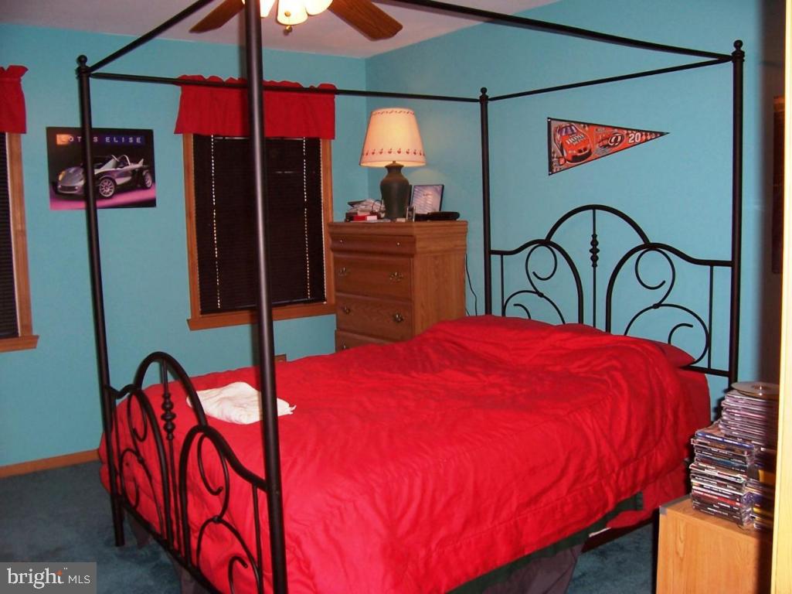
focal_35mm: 34
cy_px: 297
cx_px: 396
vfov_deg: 41.8
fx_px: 778
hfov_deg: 54.0
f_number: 2.7
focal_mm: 5.6
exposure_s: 1/60
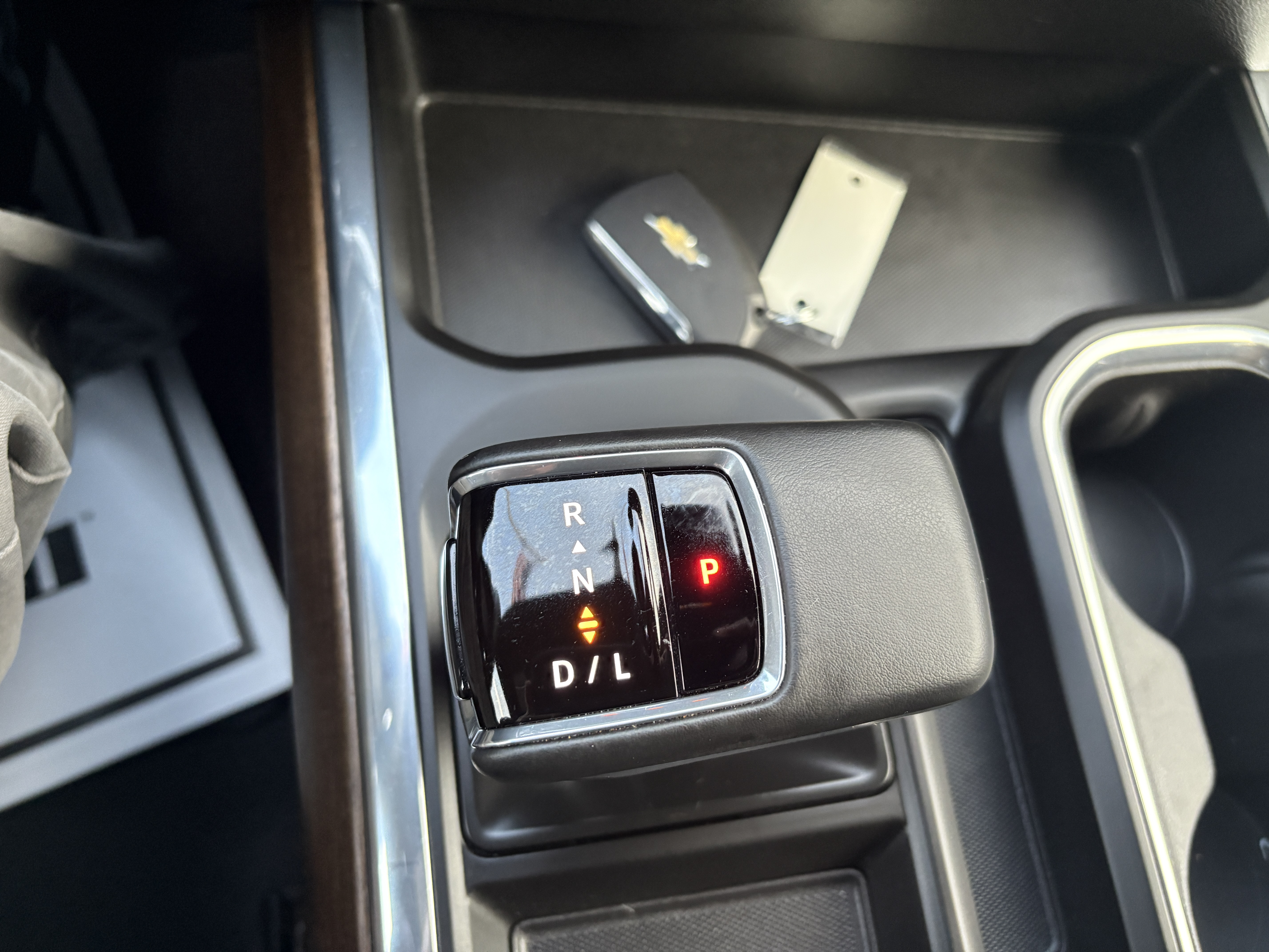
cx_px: 634
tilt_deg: -70.5
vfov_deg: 53.1
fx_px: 953
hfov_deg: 67.3
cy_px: 476
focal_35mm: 26
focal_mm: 5.96
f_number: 1.6
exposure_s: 1/59
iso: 500
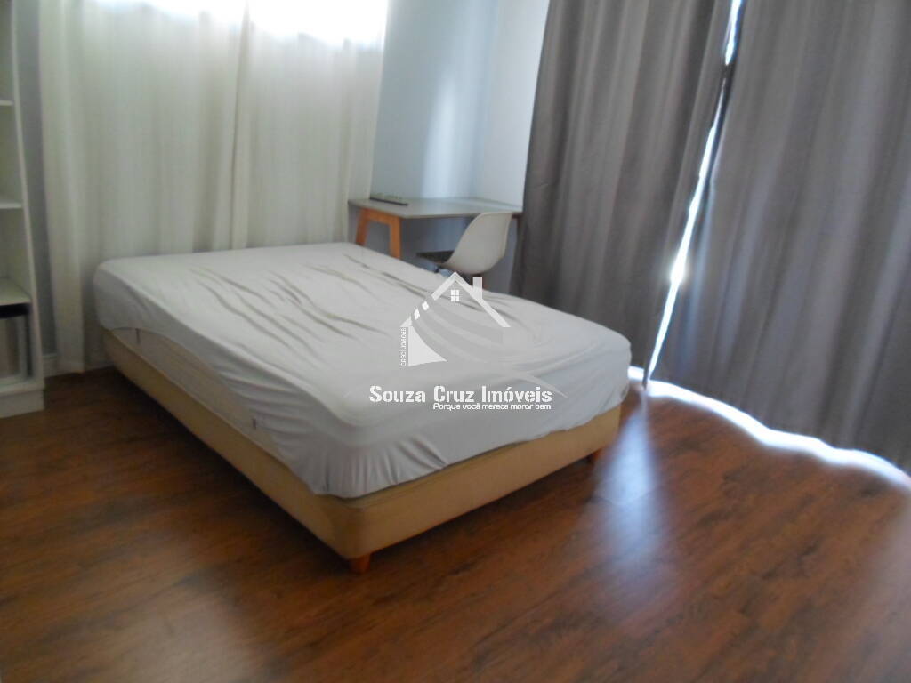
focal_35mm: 25
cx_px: 456
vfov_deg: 54.9
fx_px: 658
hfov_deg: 69.4
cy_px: 342
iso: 240
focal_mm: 4.5
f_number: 2.5
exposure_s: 1/30
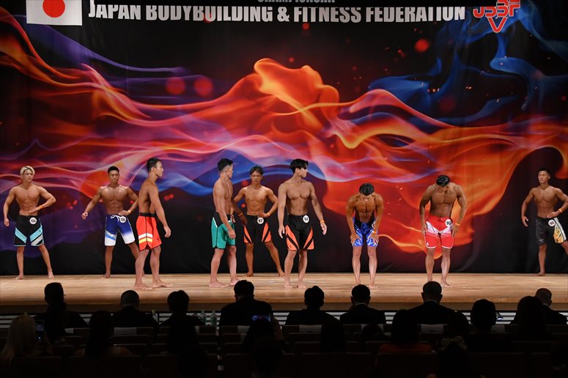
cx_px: 284
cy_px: 189
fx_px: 1467
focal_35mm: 93
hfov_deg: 21.9
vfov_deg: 14.7
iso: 3200
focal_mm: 62
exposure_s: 1/400
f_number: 5.6
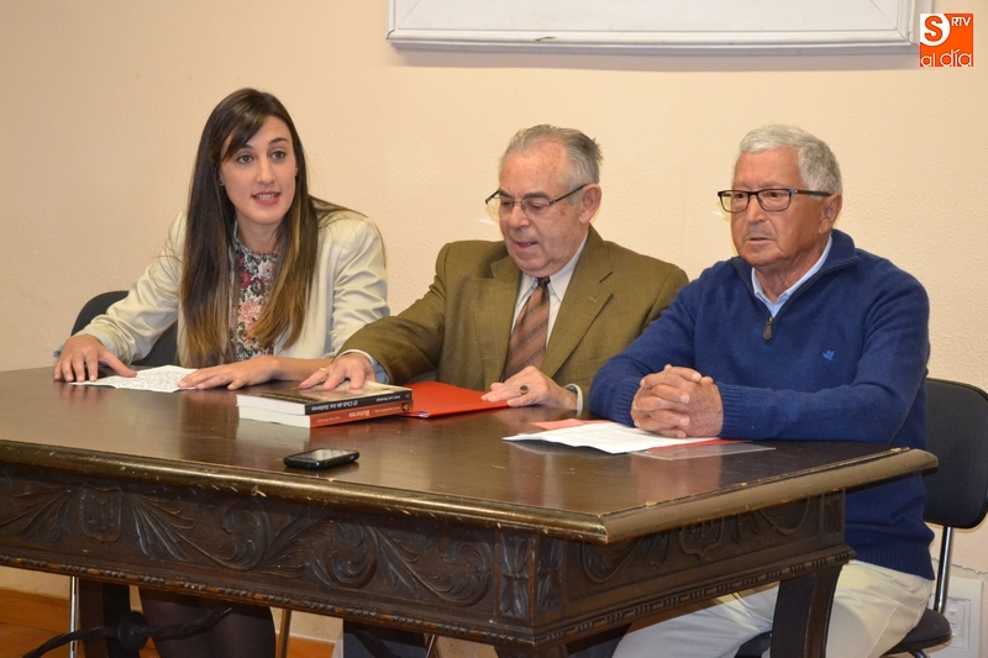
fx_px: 2552
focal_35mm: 93
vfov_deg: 14.7
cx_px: 494
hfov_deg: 21.9
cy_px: 329
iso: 3200
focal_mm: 62
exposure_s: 1/125
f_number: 7.1
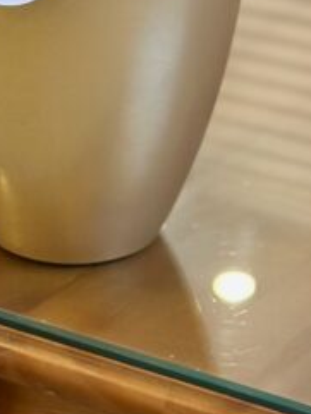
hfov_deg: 7.3
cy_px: -385
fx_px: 2442
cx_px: 62
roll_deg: +0.2
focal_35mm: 204
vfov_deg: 9.2
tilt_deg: -10.9
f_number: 1.78
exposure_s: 1/120
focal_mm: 6.86
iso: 200
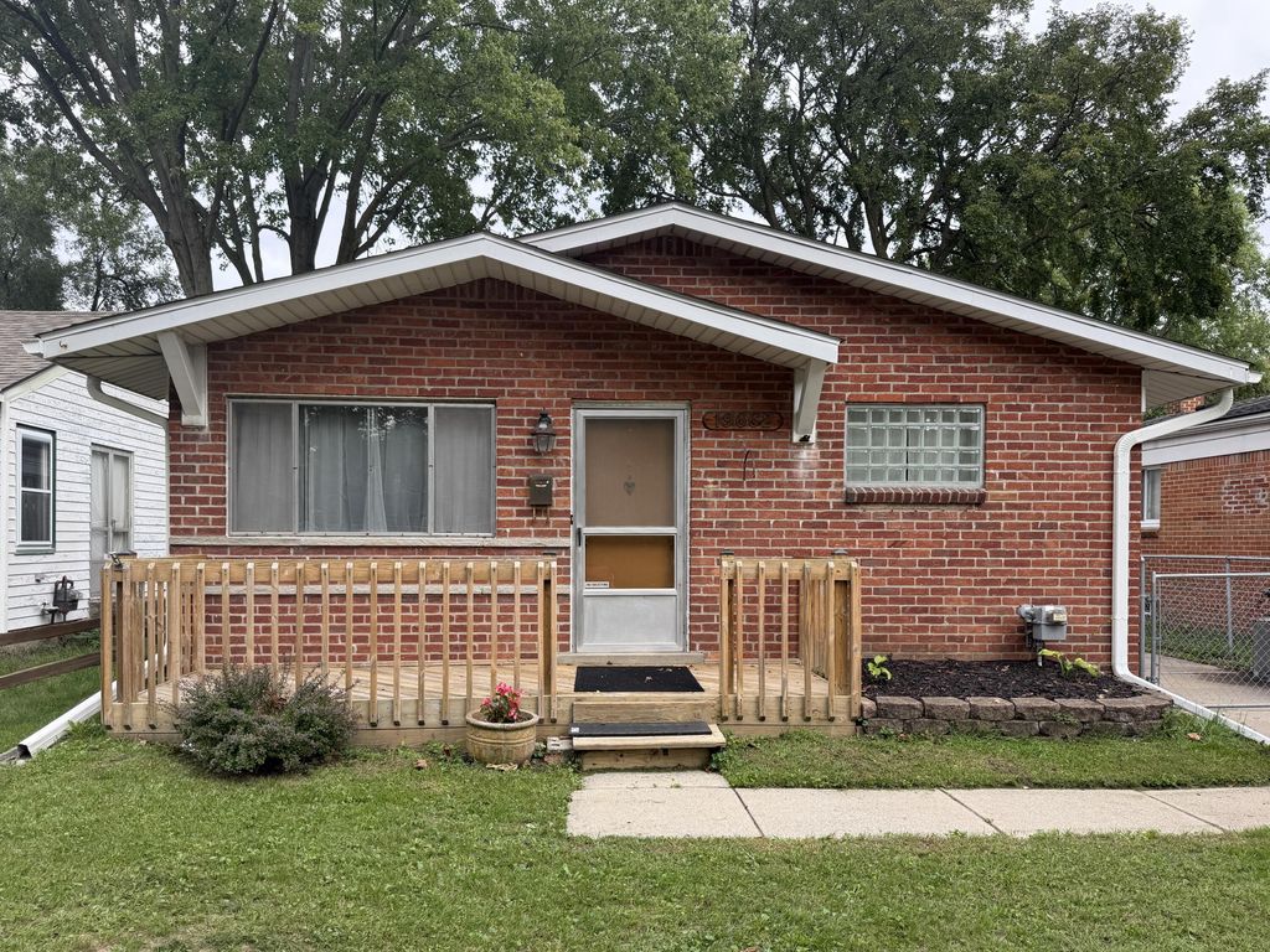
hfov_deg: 71.6
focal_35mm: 24
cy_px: 476
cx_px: 635
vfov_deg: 56.8
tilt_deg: +1.7
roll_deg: -1.0
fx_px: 881
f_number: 1.78
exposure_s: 1/805
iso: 80
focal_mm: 6.76
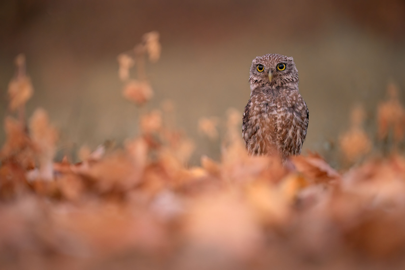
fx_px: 6749
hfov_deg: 3.4
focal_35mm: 600
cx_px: 202
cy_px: 135
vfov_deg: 2.3
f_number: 6.3
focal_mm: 600
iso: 5000
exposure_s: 1/50
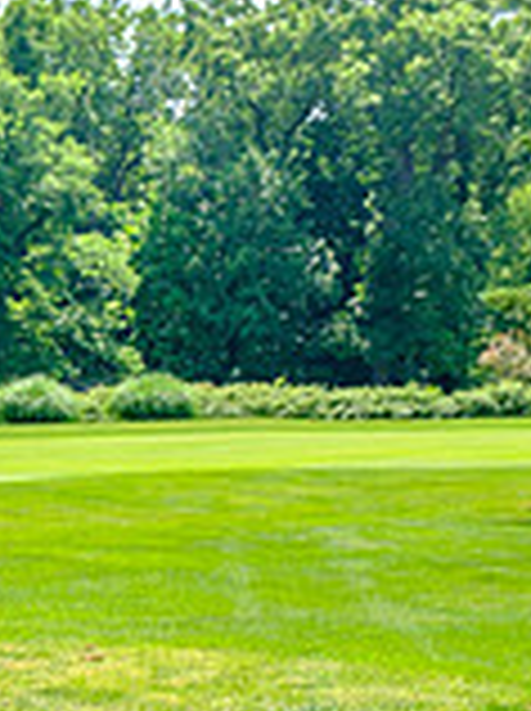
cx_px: -104
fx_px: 3035
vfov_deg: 13.3
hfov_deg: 9.9
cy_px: 464
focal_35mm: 148
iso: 200
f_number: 5
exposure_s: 1/320
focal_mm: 35.8
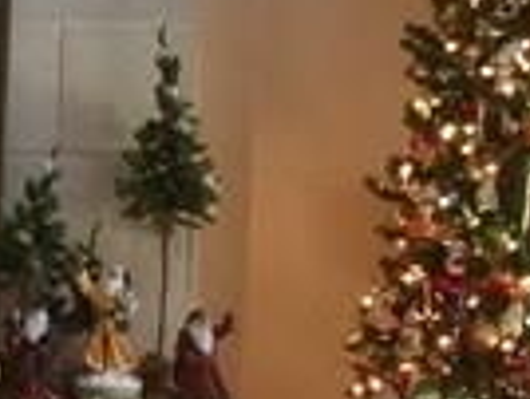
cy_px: 608
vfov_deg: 6.6
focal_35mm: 221
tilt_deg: -2.4
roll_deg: -1.5
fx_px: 3390
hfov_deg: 8.6
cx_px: -423
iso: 80
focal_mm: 4.15
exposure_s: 1/15
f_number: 2.2
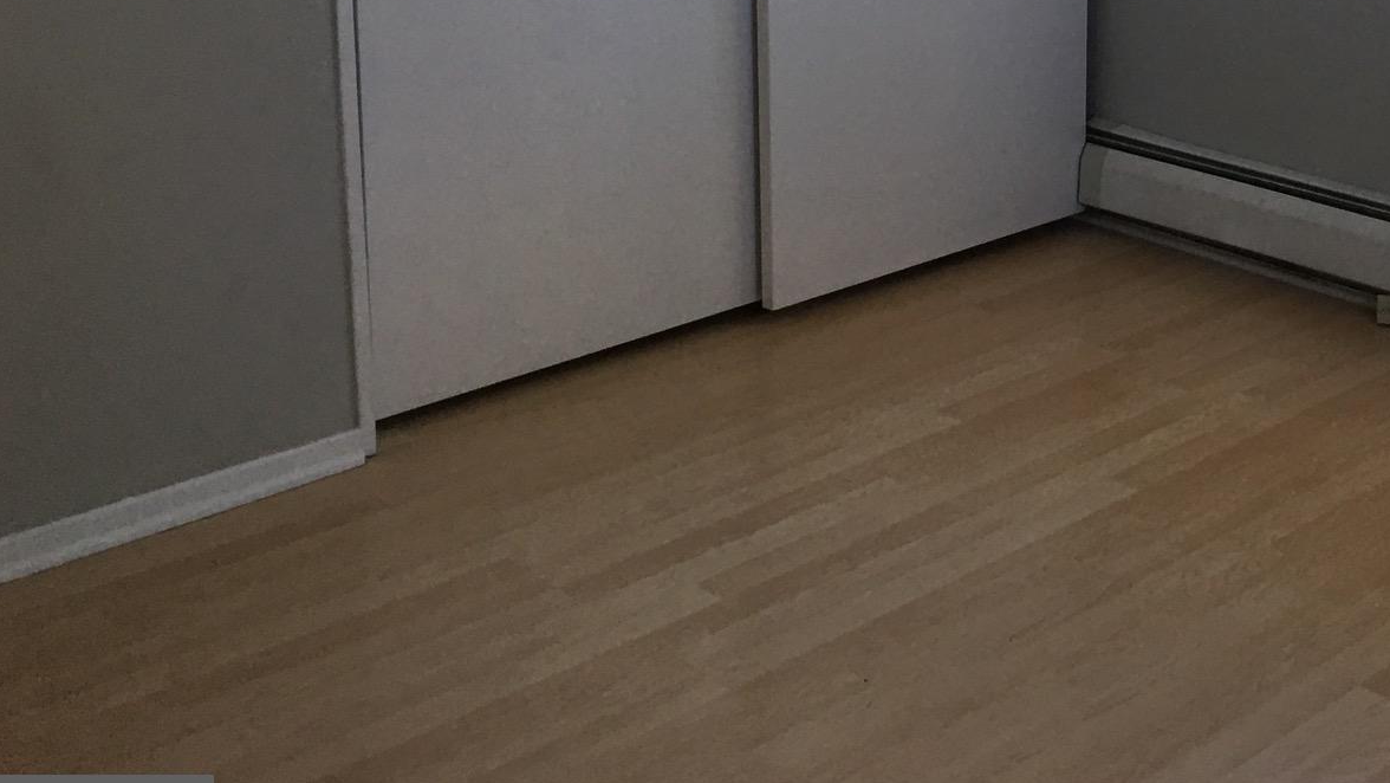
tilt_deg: -8.7
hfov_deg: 36.4
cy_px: -37
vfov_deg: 21.0
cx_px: 1129
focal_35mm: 55
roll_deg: -0.4
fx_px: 2028
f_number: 2.2
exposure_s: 1/15
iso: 32
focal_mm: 4.15
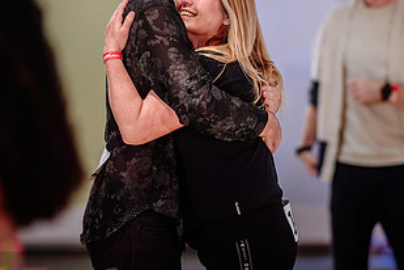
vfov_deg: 7.0
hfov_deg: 10.4
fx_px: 2211
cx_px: 281
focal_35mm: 197
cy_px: 117
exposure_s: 1/500
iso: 1000
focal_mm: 105
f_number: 1.4
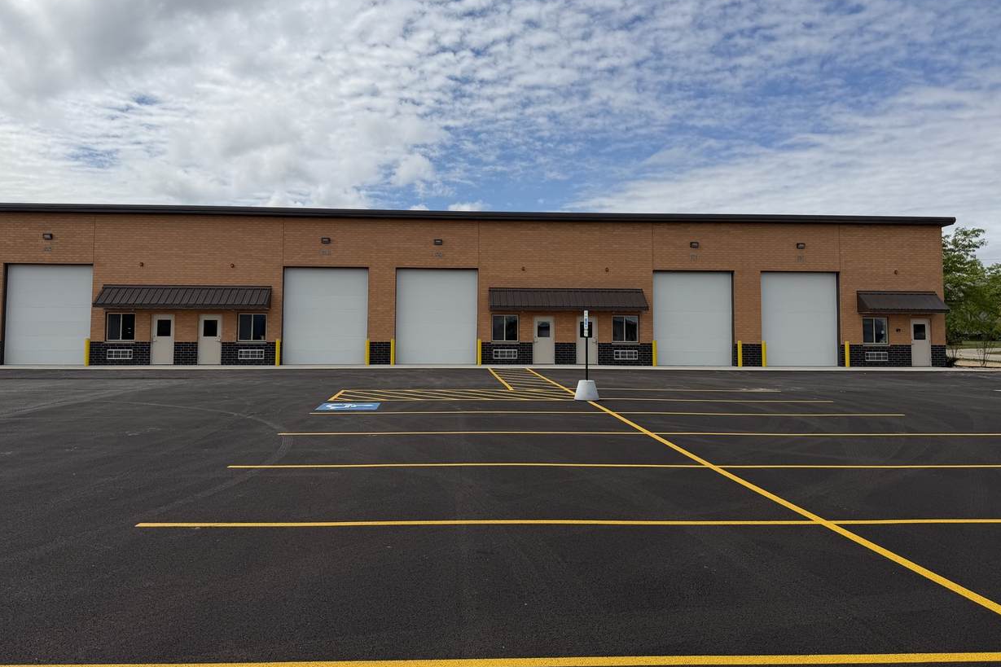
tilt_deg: +4.0
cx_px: 481
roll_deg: +0.0
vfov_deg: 49.4
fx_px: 723
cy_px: 288
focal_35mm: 26
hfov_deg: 69.4
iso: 80
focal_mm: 6.76
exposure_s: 1/9091
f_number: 1.78
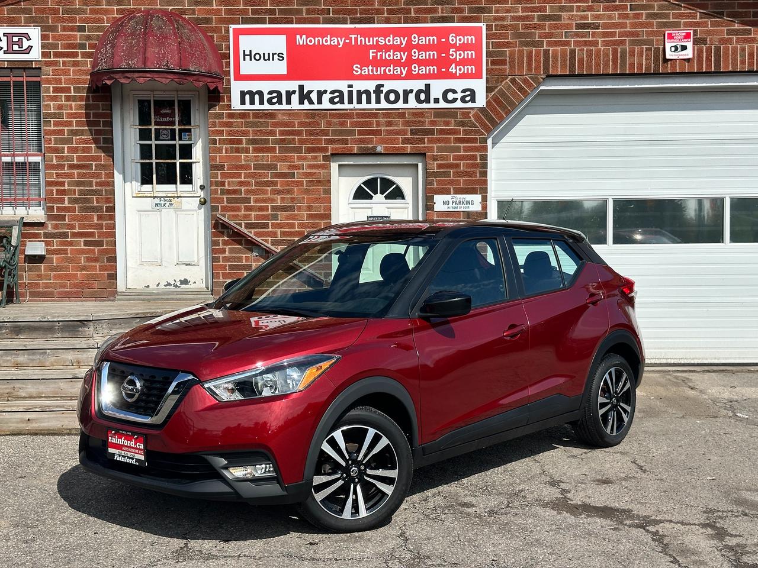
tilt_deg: -3.1
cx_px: 379
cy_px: 284
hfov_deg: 39.7
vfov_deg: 30.3
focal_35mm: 48
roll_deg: +1.0
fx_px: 1051
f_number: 1.78
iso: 64
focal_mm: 6.86
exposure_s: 1/6211
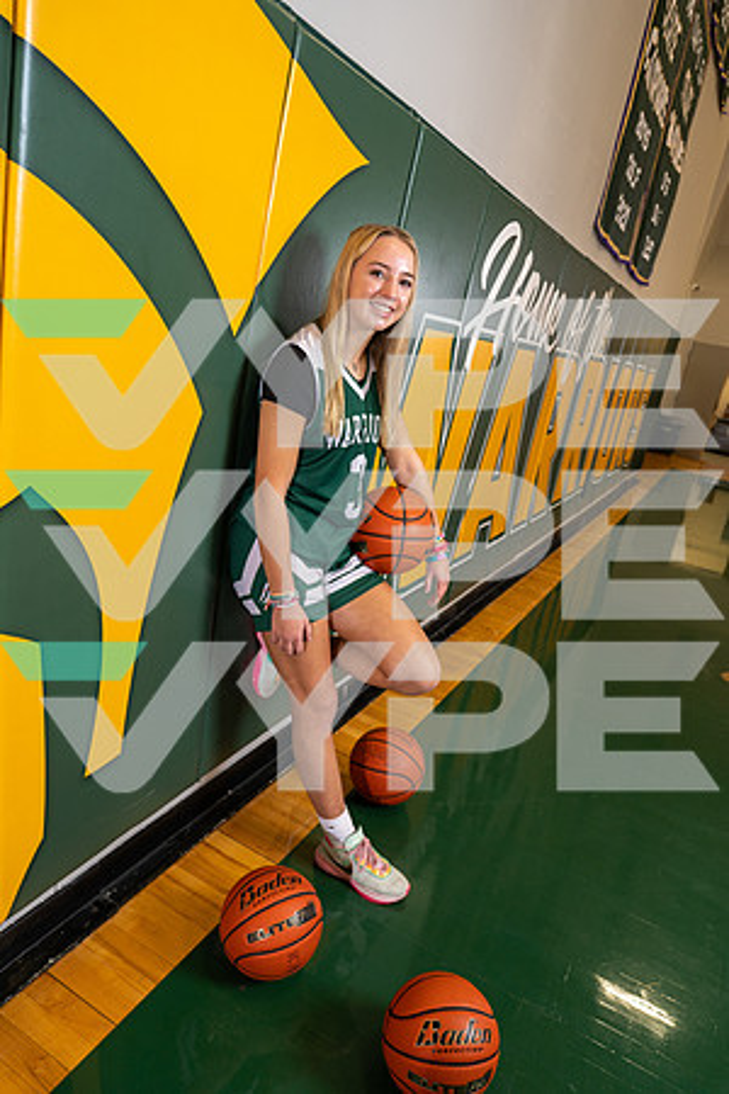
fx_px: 729
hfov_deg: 53.1
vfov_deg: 73.7
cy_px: 547
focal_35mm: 24
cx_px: 364
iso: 250
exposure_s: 1/250
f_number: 4
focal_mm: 24
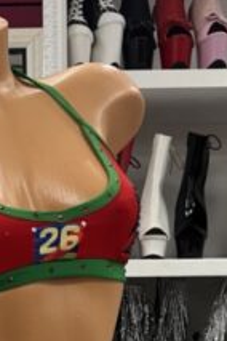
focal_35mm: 76
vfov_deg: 25.6
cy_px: 323
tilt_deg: -3.8
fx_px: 719
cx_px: 40
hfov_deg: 17.8
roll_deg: +1.4
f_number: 1.5
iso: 125
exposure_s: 1/60
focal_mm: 5.7
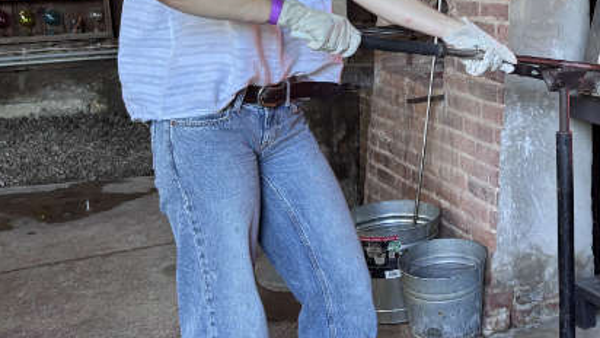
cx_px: 508
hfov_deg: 36.1
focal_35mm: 55
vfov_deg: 21.5
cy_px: 54
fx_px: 875
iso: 125
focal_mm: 6
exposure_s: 1/71
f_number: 1.6
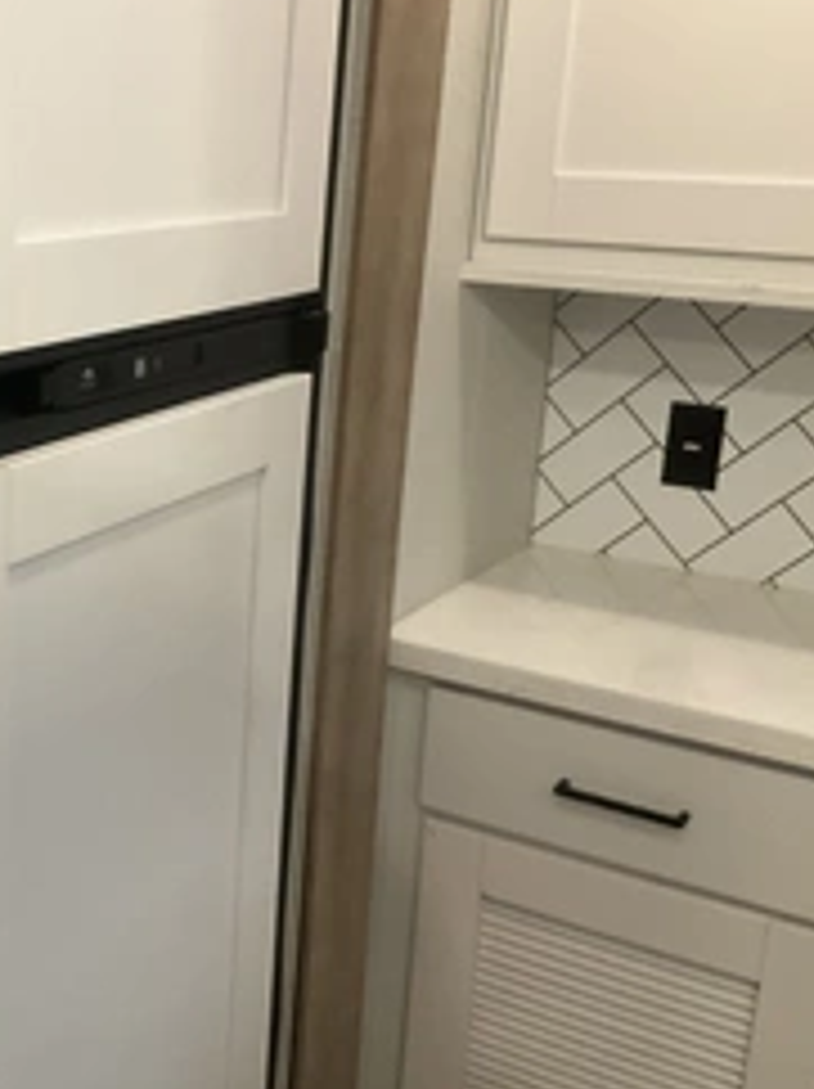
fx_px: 1508
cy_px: 531
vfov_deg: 39.7
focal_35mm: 48
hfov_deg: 28.4
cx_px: 9
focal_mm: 3
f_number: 1.8
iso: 320
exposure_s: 1/56
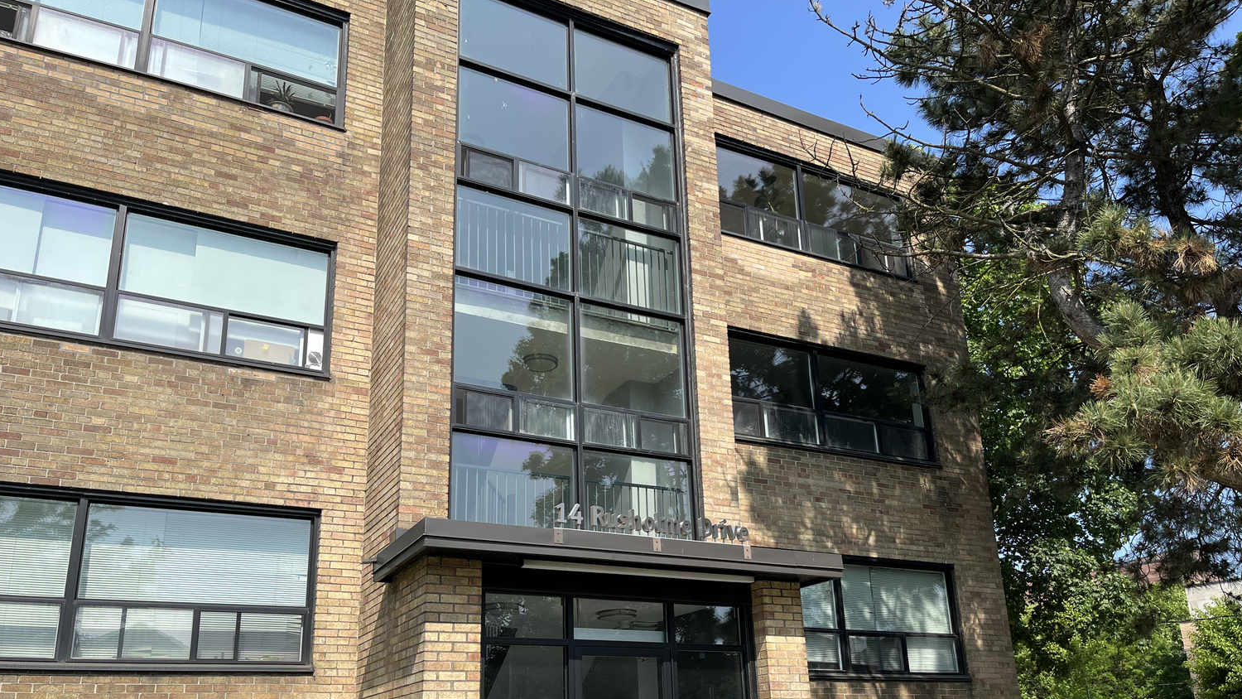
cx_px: 615
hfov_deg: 66.1
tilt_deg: +17.0
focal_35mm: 29
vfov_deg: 39.6
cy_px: 475
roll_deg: +1.9
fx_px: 955
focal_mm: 5.1
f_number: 1.6
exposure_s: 1/2571
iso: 50
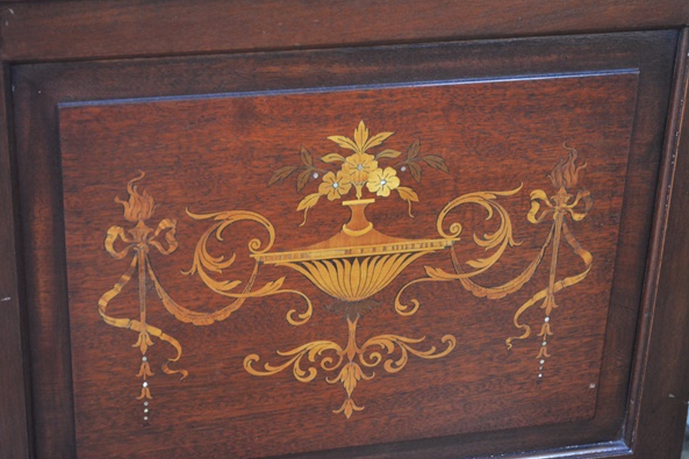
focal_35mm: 84
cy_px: 229
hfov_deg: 24.3
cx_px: 342
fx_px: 1598
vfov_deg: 16.3
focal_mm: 55
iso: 3200
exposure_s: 1/20
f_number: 5.6
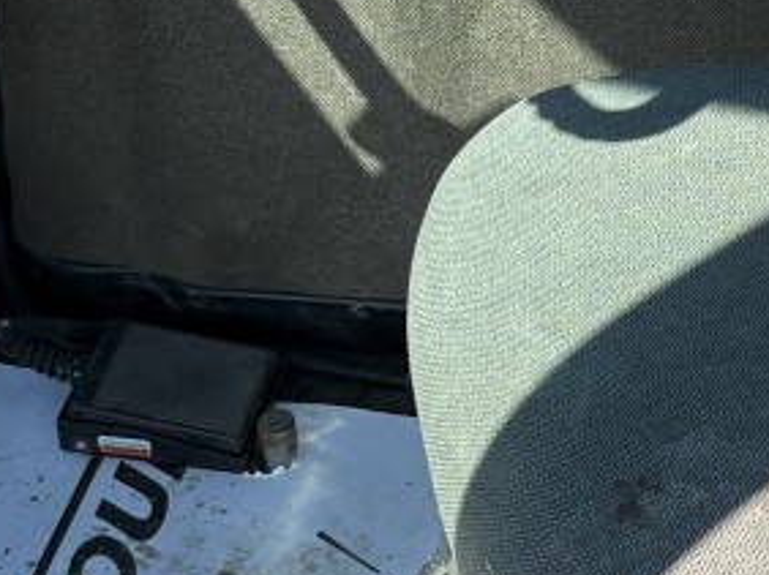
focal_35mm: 133
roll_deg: +2.1
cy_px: -30
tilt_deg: -35.2
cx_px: 663
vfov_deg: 11.0
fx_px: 2952
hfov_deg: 14.7
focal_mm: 5.96
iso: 50
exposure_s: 1/907
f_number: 1.6
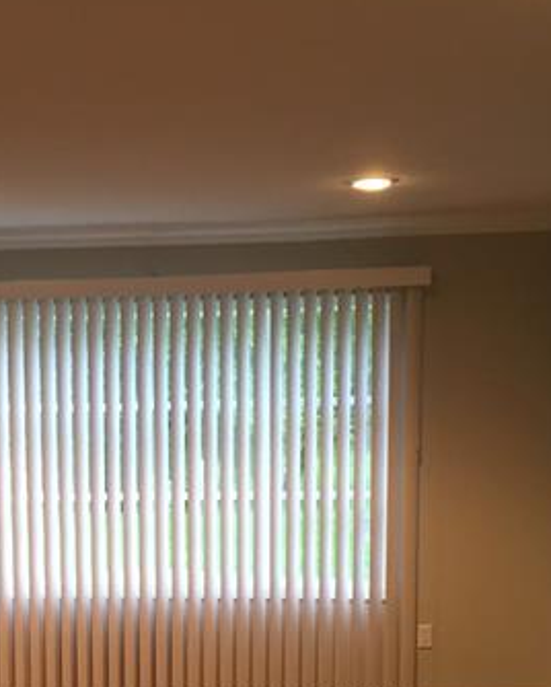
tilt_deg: -7.3
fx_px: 1323
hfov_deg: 22.9
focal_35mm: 65
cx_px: 53
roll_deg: +1.8
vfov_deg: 28.4
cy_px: 566
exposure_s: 1/30
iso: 100
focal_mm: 4.15
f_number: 2.2
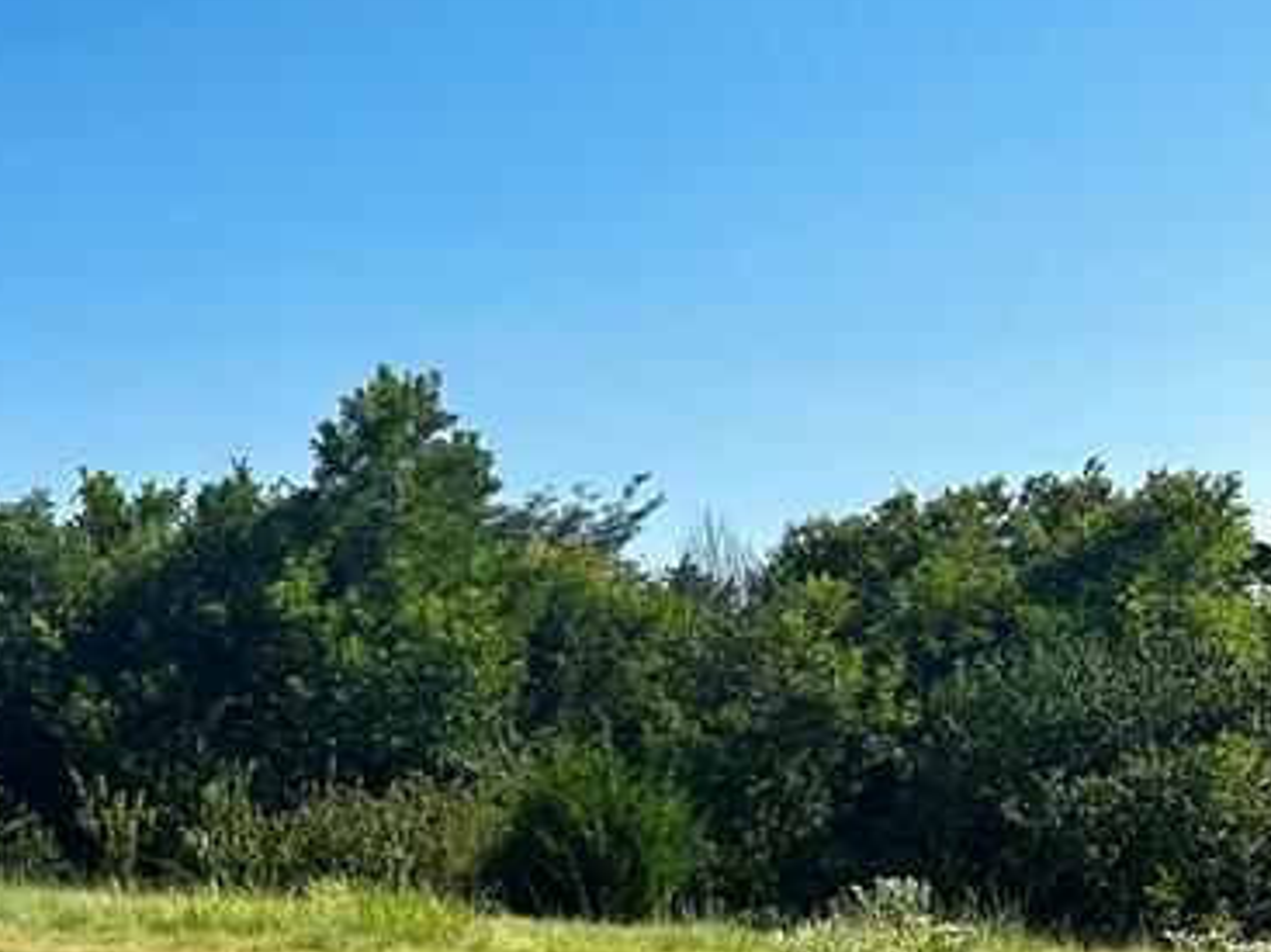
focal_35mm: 67
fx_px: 2459
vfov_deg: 21.6
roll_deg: +3.2
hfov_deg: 26.6
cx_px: -135
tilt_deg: +2.0
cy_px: 803
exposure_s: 1/4184
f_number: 1.78
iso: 80
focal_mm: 6.86
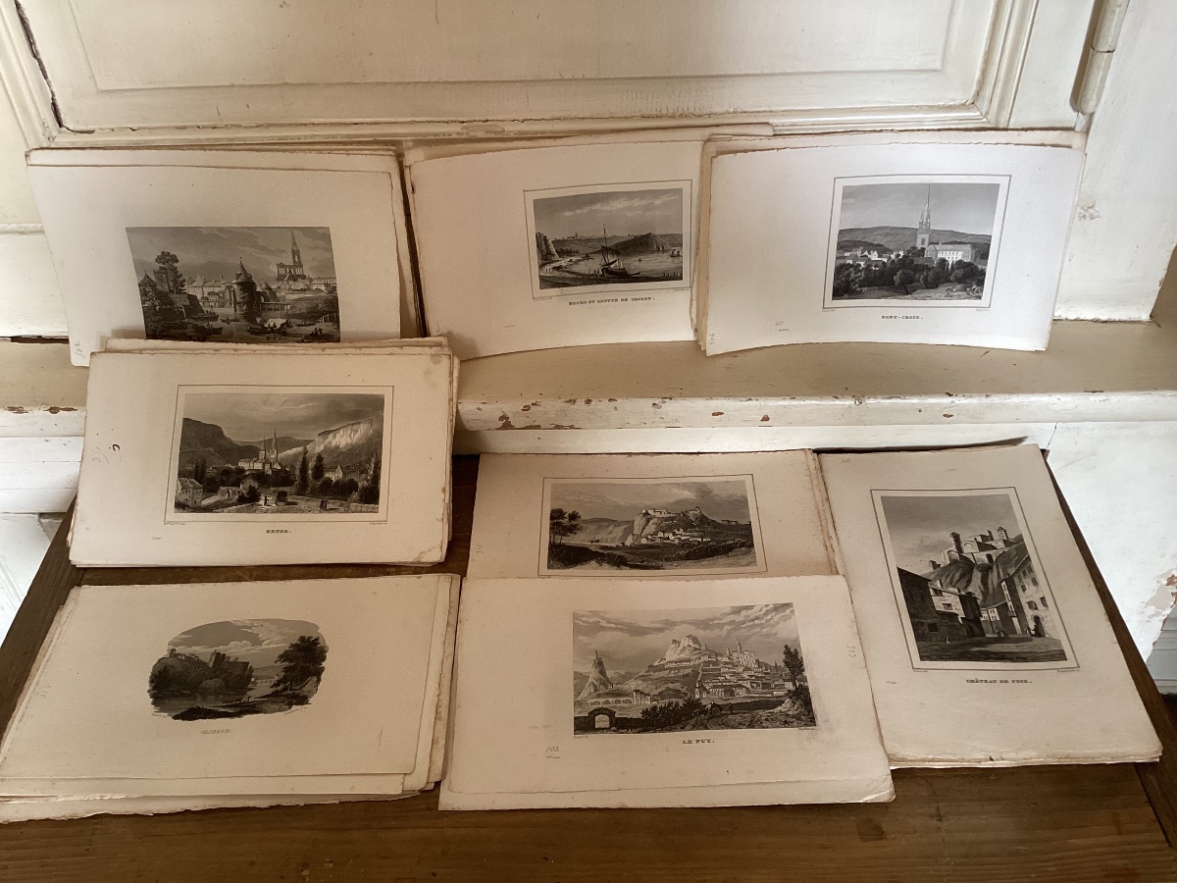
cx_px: 588
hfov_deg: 58.4
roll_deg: -0.9
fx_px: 1054
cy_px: 442
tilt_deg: -40.6
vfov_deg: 45.4
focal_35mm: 31
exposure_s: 1/50
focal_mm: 3.3
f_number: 2.4
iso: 100
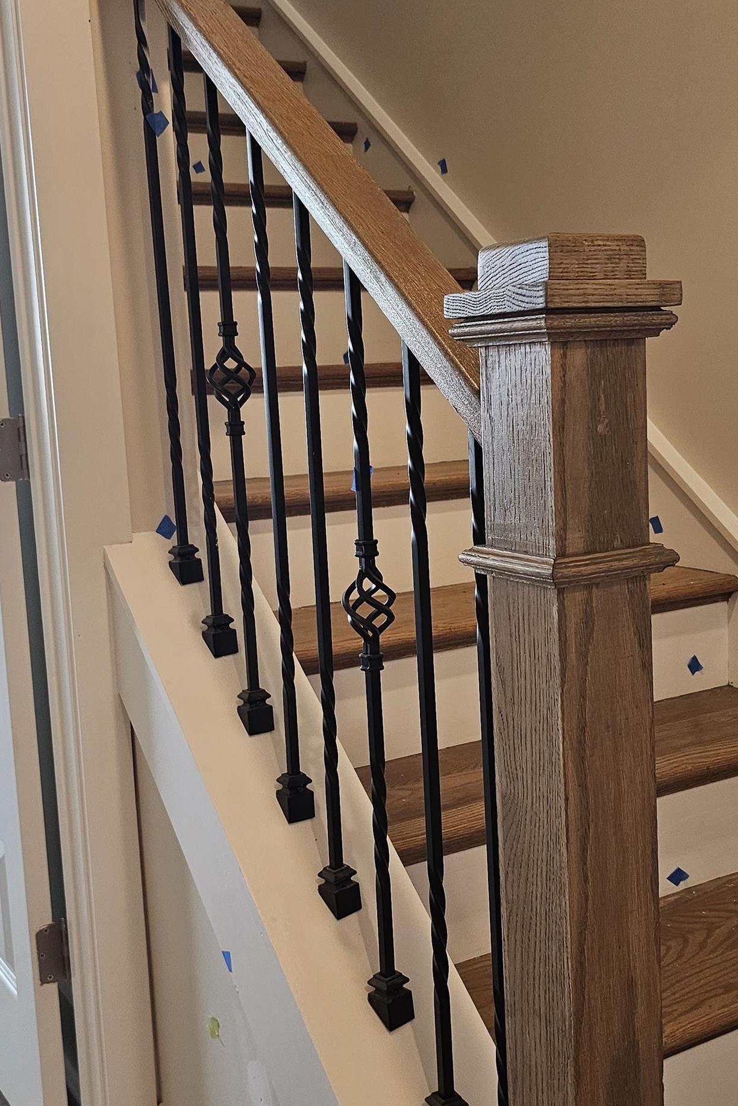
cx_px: 410
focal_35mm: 40
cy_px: 527
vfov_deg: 48.4
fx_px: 1230
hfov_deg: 33.4
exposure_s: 1/120
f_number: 1.7
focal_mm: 6.3
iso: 200
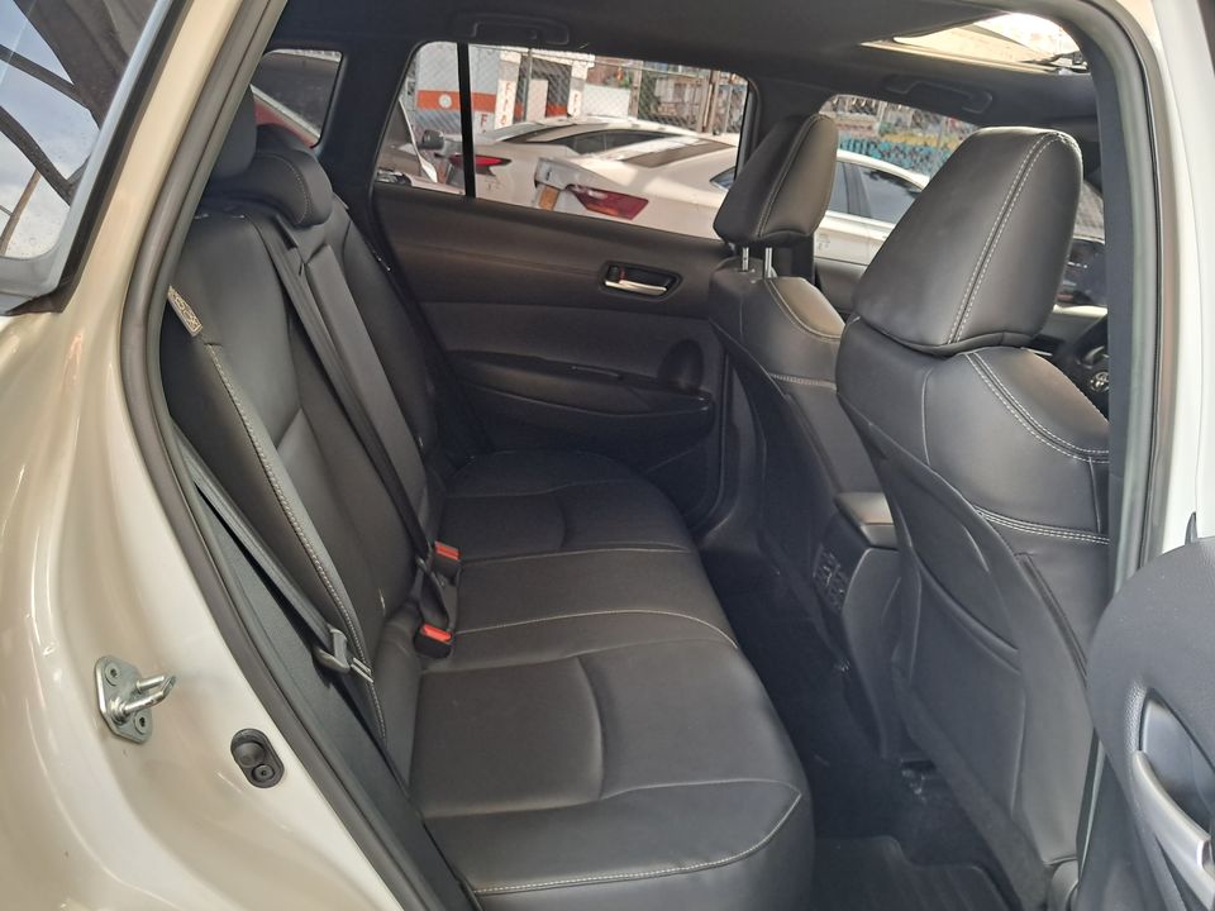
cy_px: 456
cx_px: 608
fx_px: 948
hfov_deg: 65.3
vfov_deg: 51.4
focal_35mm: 27
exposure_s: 1/60
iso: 250
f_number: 1.8
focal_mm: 4
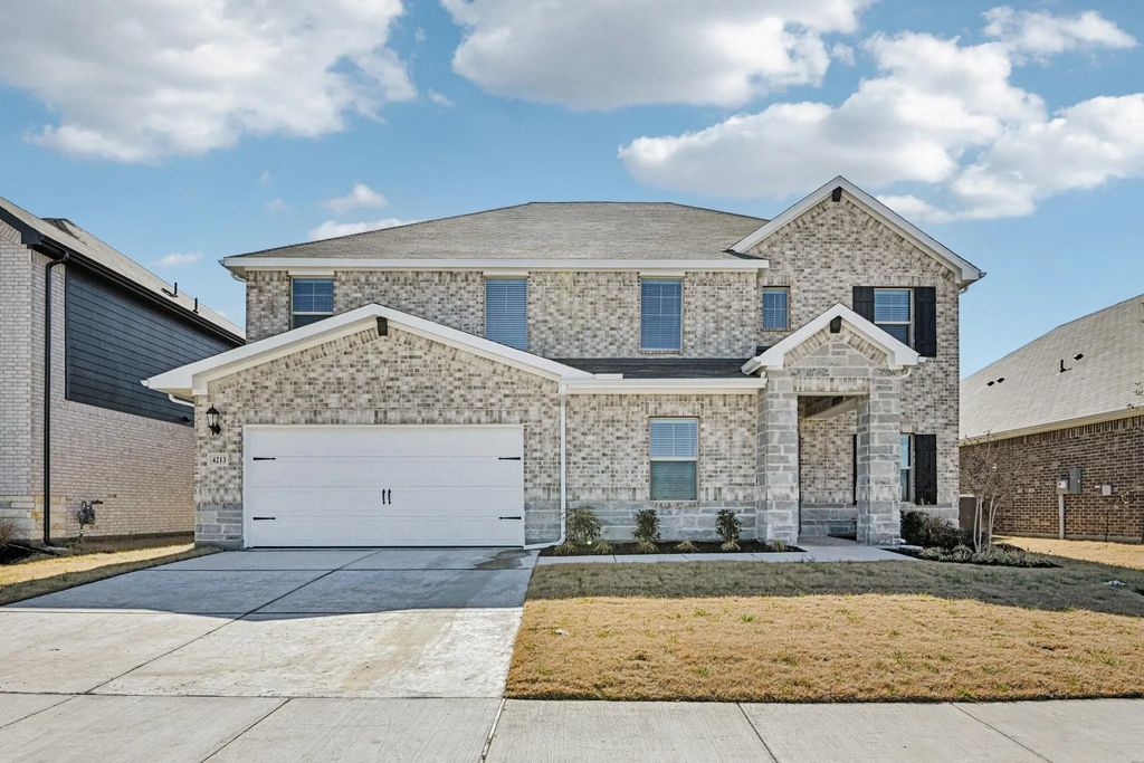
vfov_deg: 64.6
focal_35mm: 19
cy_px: 382
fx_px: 604
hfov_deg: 86.9
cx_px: 572
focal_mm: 19
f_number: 8
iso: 400
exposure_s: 1/1250
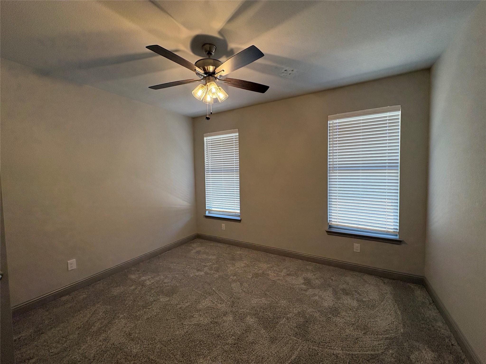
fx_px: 197
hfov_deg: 102.1
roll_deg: +0.8
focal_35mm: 14
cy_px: 182
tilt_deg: -2.8
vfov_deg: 85.7
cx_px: 243
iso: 160
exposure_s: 1/120
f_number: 2.2
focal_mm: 2.22
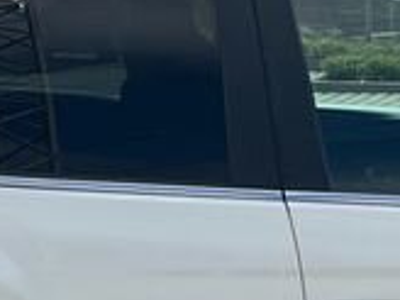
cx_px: 263
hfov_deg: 12.2
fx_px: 1872
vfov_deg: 9.1
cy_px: 261
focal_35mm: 162
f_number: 1.6
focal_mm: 5.1
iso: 50
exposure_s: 1/4016
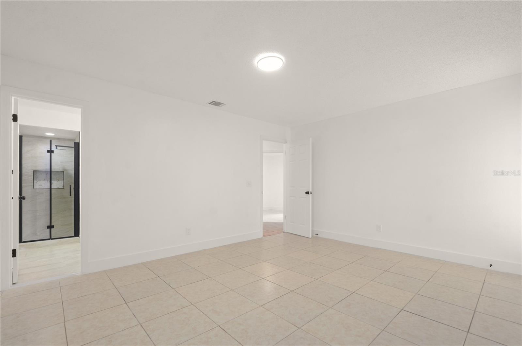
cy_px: 173
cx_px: 261
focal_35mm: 15
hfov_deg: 100.5
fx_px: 217
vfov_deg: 77.0
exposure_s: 1/5
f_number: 8
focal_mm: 10
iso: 200
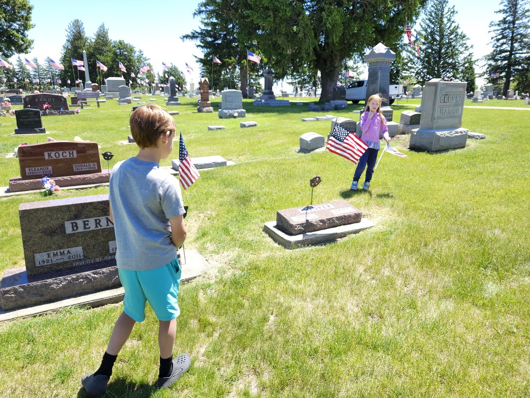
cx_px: 265
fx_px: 352
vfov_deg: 58.9
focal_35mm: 23
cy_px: 199
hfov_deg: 73.9
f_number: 1.8
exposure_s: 1/399
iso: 25
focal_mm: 5.54
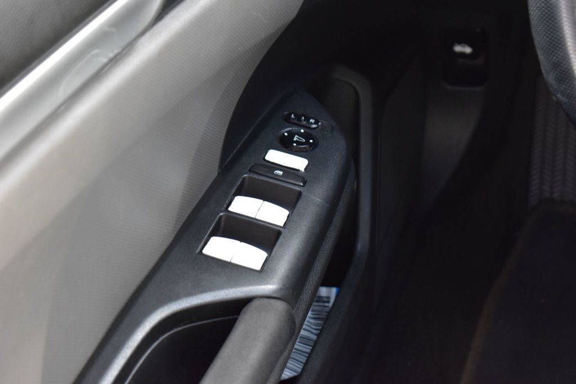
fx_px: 1320
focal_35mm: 82
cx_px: 288
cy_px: 192
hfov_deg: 24.6
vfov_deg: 16.5
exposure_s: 1/15
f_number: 6.3
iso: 1250
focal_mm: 55
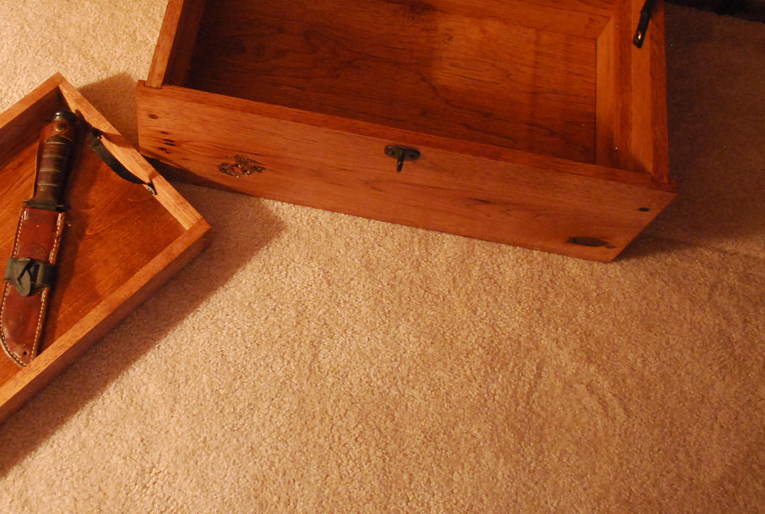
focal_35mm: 46
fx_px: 979
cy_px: 97
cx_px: 228
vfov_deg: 28.7
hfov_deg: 41.8
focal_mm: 18
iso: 1600
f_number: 3.5
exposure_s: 1/10
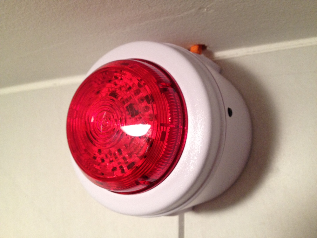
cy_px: 119
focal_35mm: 35
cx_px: 158
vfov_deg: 40.7
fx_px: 321
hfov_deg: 52.6
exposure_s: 1/20
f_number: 2.4
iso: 200
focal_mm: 4.28
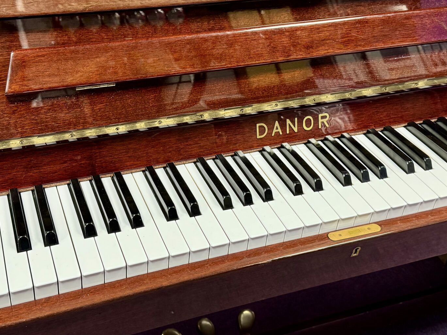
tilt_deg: -38.4
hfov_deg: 41.9
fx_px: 581
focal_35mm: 45
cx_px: 183
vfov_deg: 32.2
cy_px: 147
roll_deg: -5.9
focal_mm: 6.76
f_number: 1.78
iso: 320
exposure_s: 1/50
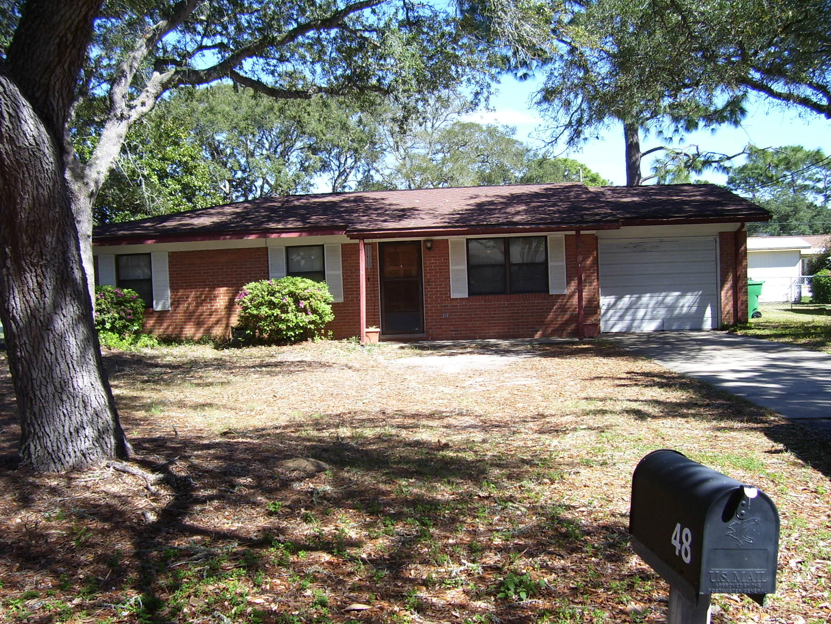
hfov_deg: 54.0
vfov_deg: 41.8
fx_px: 816
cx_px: 416
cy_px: 312
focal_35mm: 34
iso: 80
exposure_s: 1/500
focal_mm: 5.6
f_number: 2.7
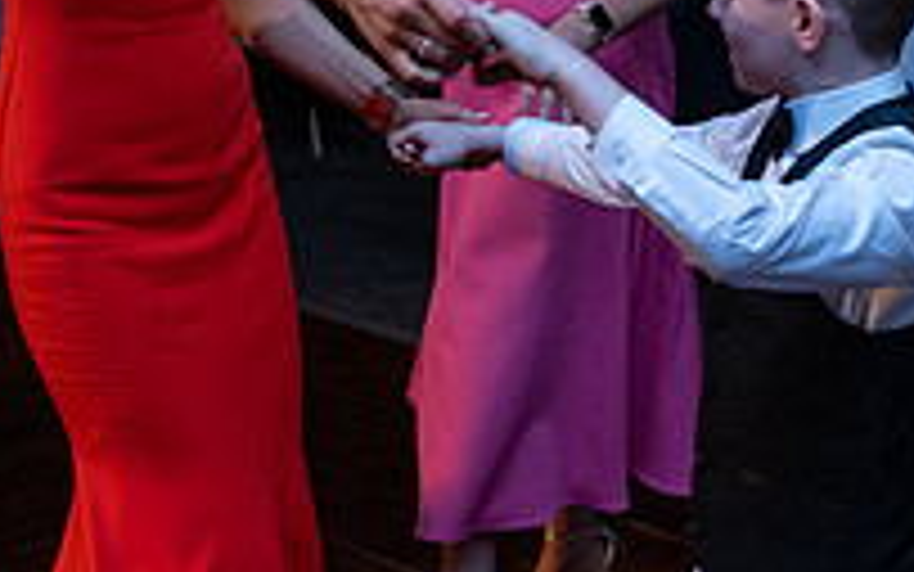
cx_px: 216
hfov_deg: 20.8
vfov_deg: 12.9
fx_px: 2467
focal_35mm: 99
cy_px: -101
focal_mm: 34
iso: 1000
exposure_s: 1/160
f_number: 3.5
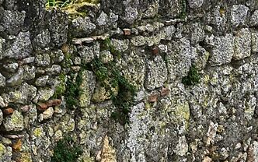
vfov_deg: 3.5
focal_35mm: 368
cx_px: -327
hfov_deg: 5.5
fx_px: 2589
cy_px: -186
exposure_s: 1/125
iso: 100
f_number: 9
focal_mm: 50
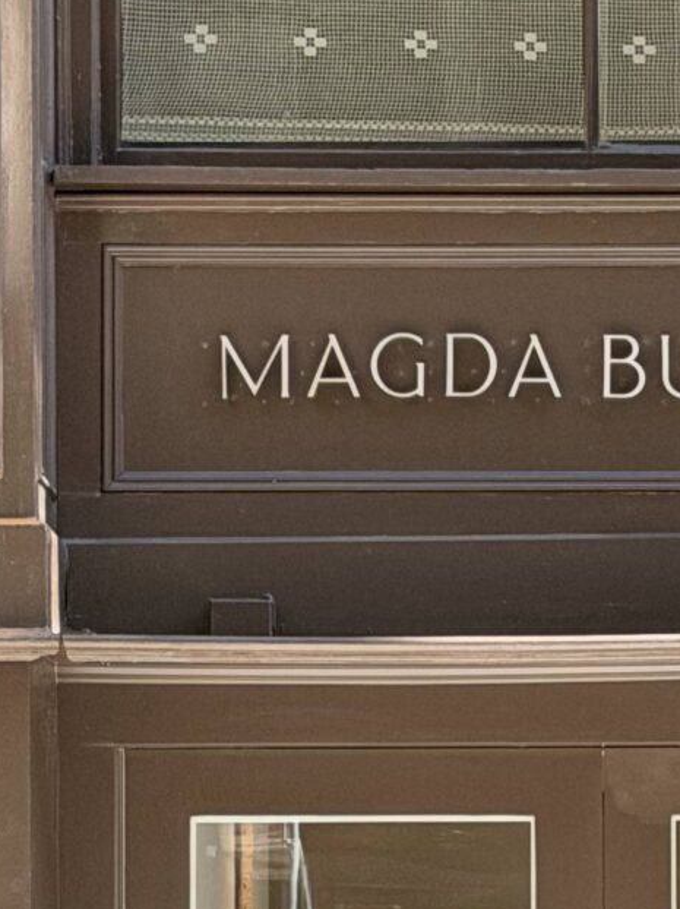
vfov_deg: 9.9
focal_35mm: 198
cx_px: 623
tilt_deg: +3.3
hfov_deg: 7.5
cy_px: 836
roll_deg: +0.5
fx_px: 5191
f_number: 1.78
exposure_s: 1/712
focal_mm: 6.76
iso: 100
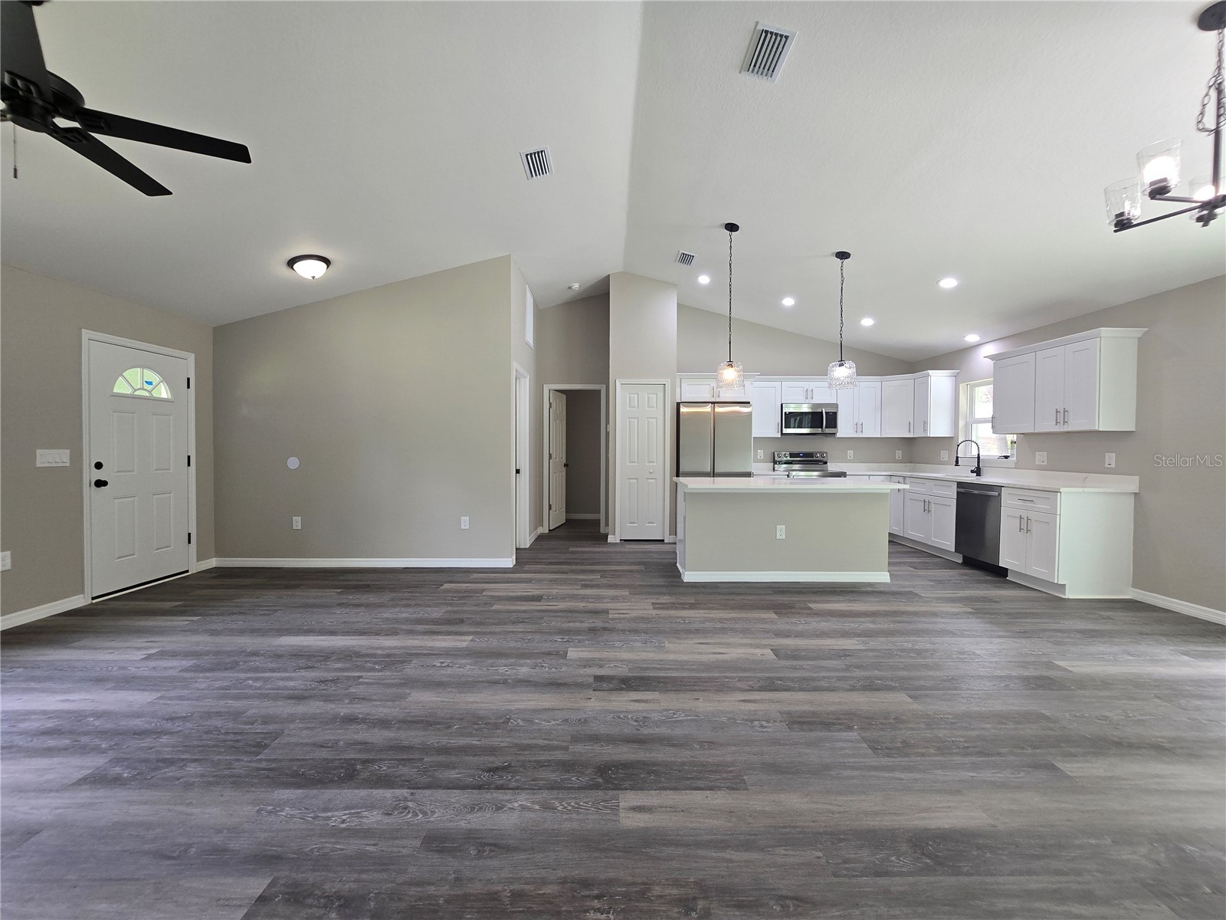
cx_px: 613
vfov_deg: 89.9
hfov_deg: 106.2
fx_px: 460
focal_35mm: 13
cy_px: 460
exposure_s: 1/60
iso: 64
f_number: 2.2
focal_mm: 2.2
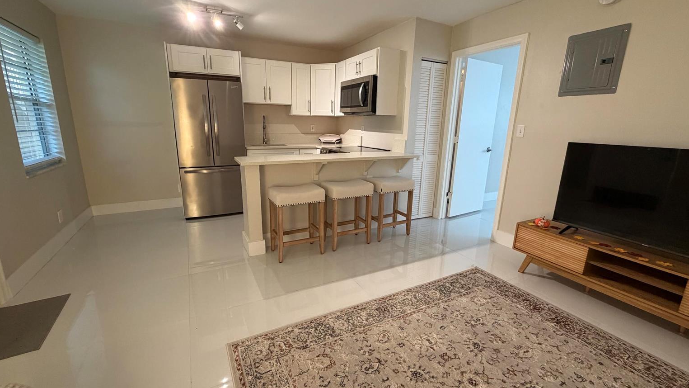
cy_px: 190
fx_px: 292
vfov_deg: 67.1
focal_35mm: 16
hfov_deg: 99.3
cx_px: 336
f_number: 2.2
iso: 320
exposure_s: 1/60
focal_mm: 2.22
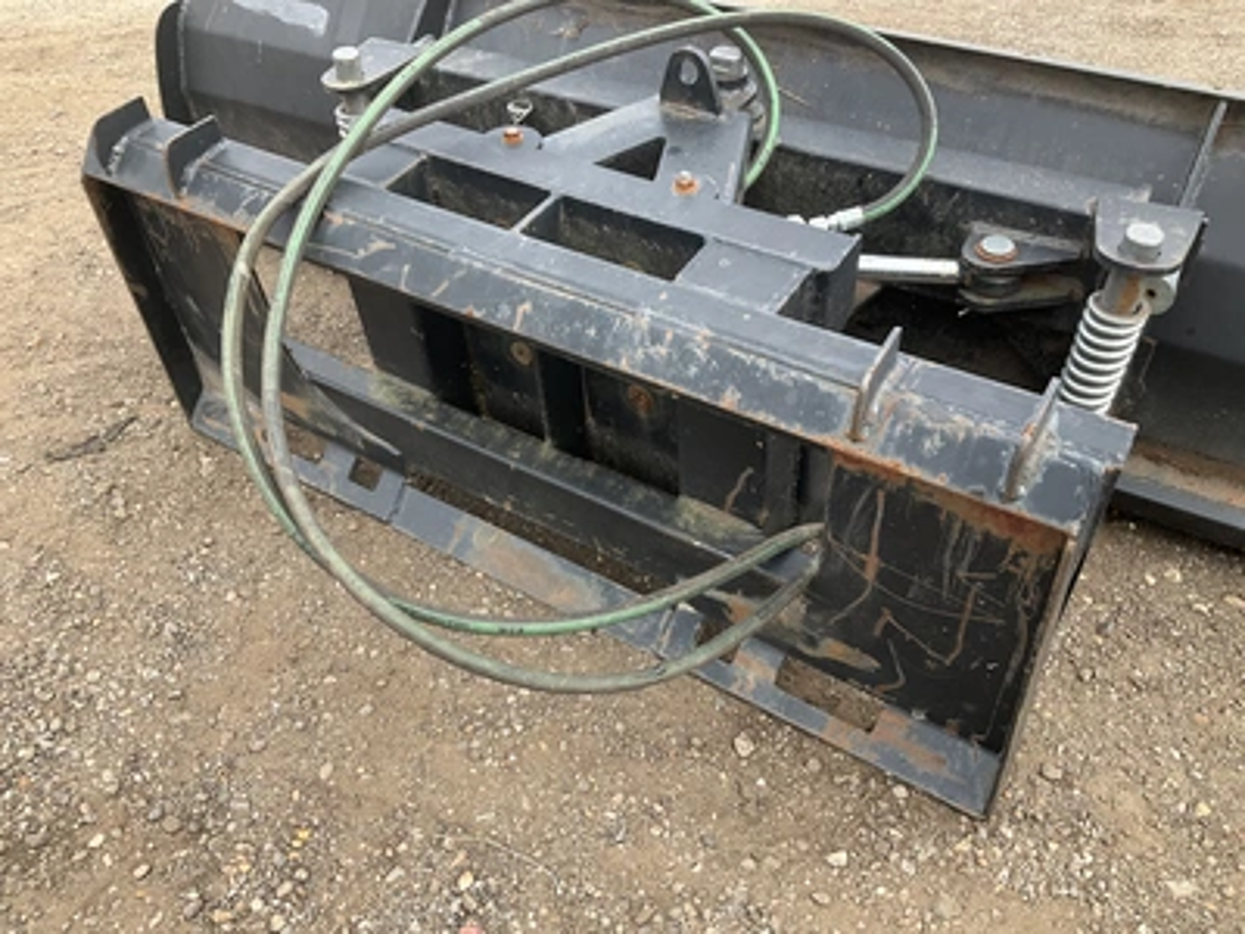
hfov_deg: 61.7
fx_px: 1043
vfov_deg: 48.2
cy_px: 467
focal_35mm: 29
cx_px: 622
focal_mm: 3
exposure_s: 1/353
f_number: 1.8
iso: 25
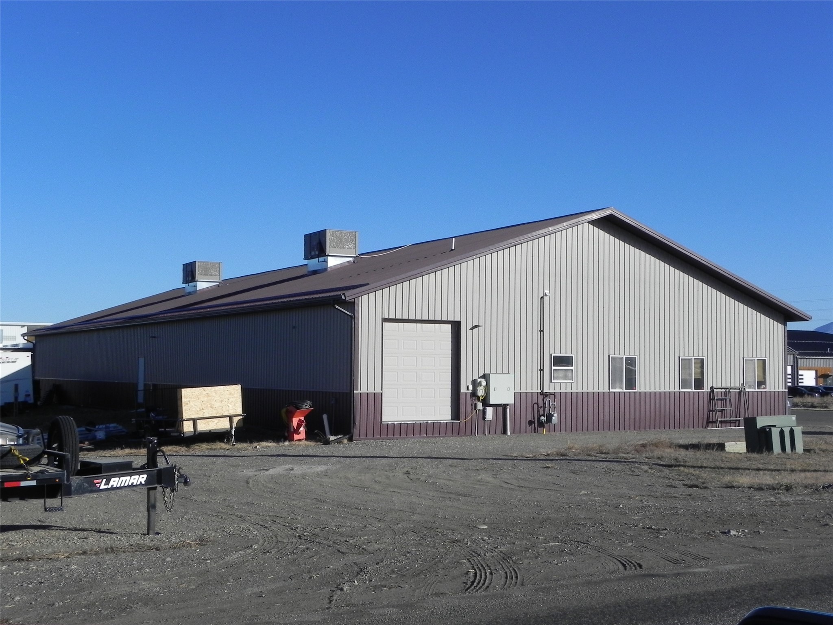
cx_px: 416
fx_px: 1107
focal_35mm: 46
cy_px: 312
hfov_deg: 41.2
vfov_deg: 31.5
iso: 160
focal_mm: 8.2
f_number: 8
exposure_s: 1/504
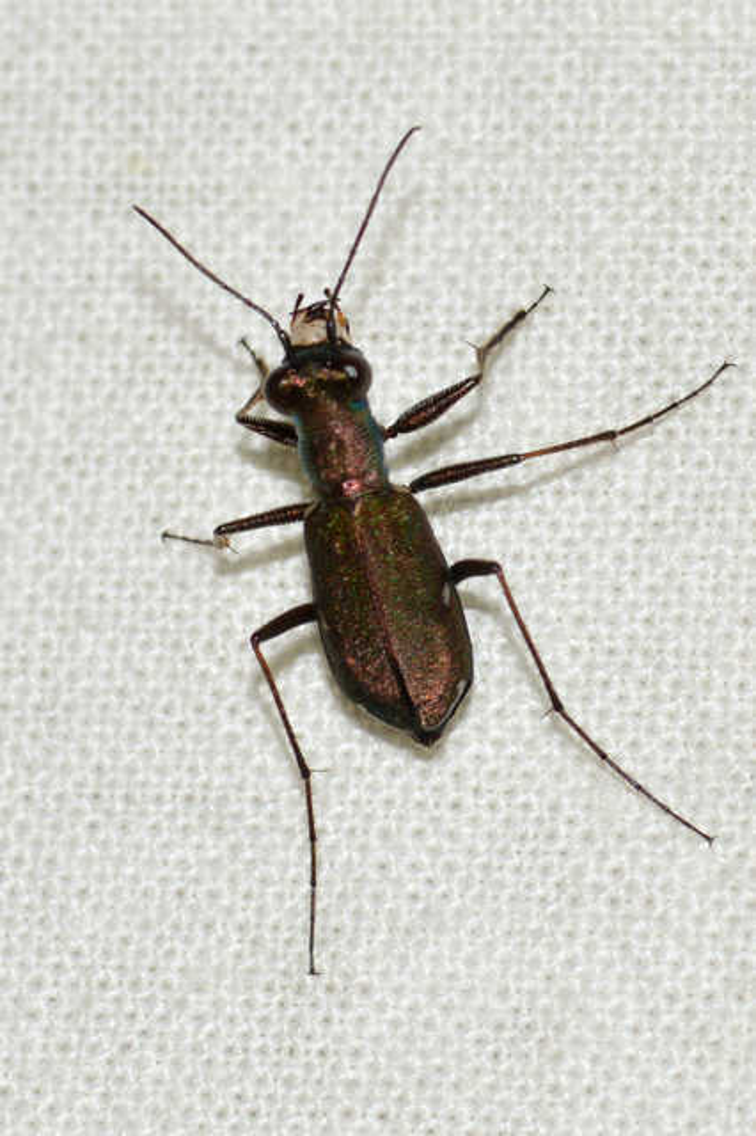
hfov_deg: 9.1
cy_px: 568
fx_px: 4730
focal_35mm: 150
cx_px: 378
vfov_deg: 13.7
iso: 100
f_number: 18
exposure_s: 1/200
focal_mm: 100
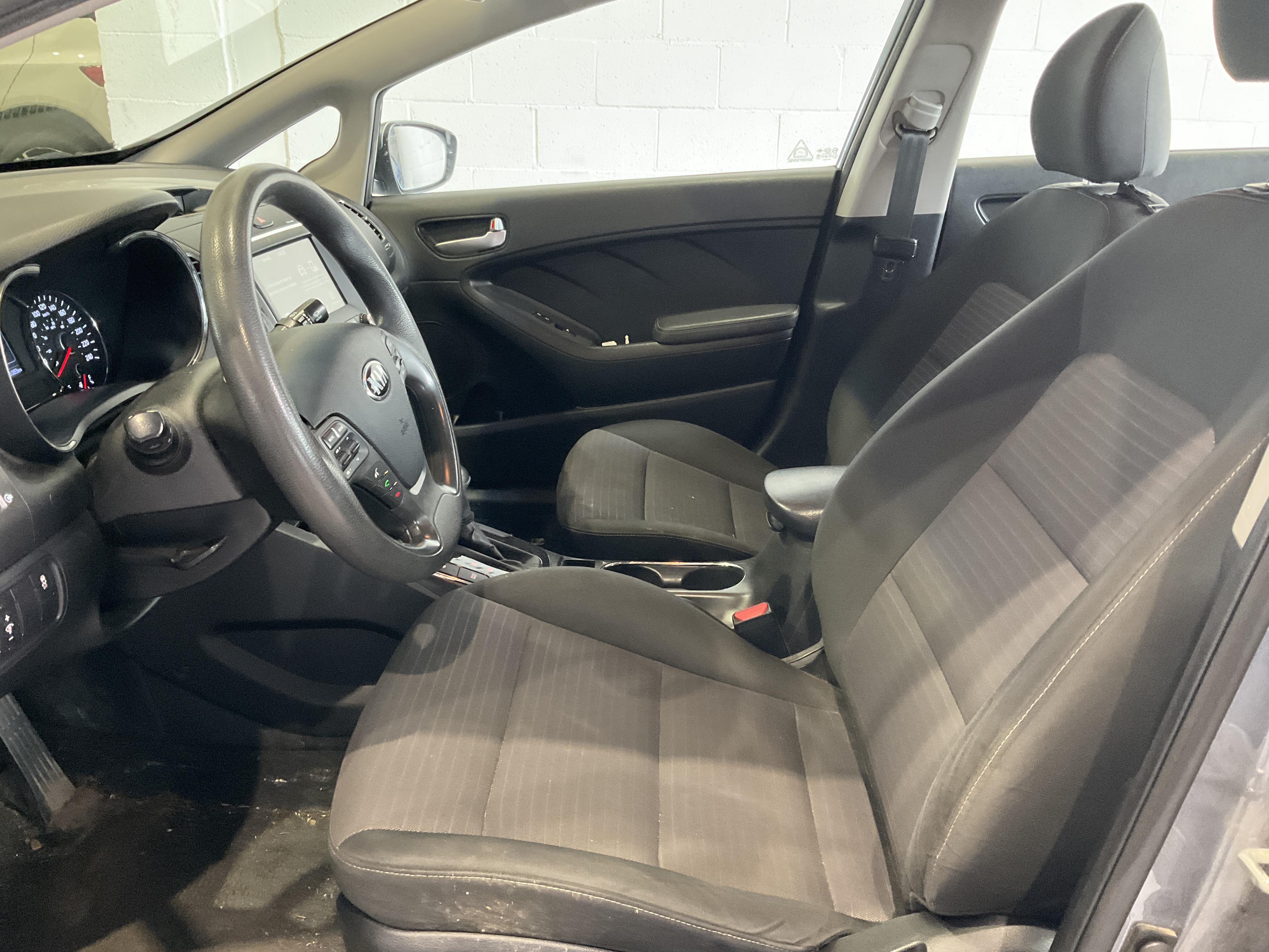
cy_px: 476
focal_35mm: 29
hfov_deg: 61.7
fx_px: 1063
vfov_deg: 48.2
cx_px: 634
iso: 320
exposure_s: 1/60
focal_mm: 3
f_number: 1.8
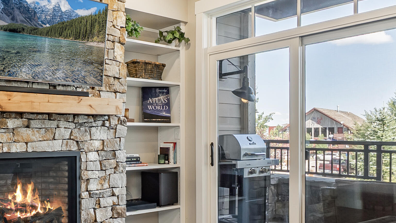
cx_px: 80
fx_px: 357
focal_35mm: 34
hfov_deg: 54.2
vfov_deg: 34.4
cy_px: 143
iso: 100
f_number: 10
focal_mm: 12
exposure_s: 1/4
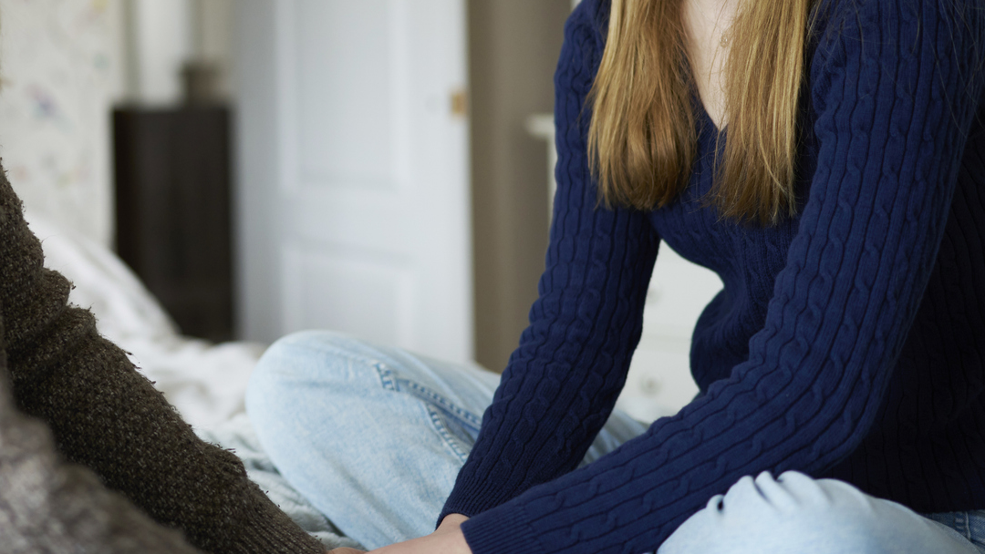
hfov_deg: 28.5
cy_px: 94
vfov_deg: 16.6
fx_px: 1881
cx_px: 142
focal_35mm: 72
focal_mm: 35
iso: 320
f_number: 1.4
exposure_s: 1/320
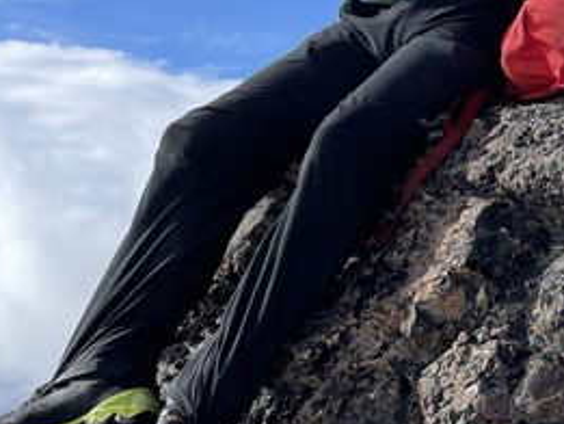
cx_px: 841
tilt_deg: +3.3
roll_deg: +0.0
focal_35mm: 102
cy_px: 275
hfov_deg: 17.4
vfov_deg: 14.5
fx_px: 1663
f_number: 1.6
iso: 50
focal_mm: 4.2
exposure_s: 1/5556
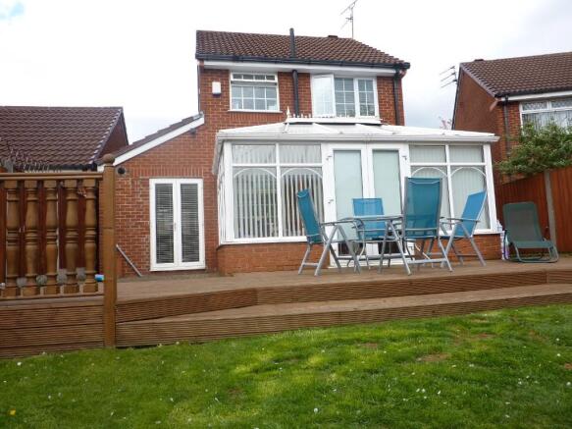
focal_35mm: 25
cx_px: 286
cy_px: 214
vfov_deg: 54.9
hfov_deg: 69.4
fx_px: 413
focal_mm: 4.1
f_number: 4
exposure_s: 1/320
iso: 100
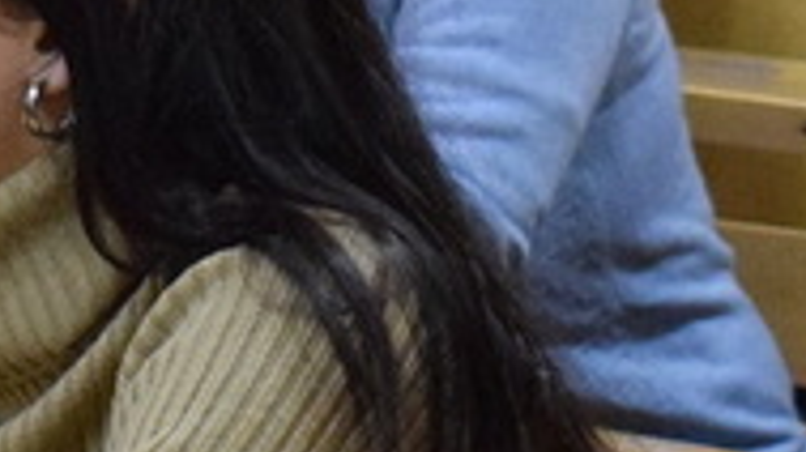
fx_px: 8176
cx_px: 354
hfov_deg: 5.6
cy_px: 41
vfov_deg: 3.2
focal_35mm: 383
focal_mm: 45
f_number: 5
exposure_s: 1/100
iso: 5000
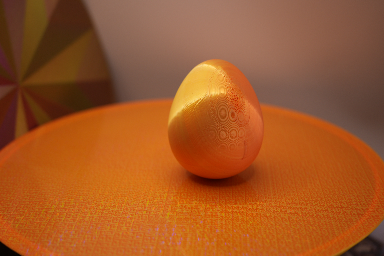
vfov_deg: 26.0
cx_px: 192
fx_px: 555
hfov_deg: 38.2
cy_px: 128
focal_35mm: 52
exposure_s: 1/320
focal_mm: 35
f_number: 2.8
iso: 125
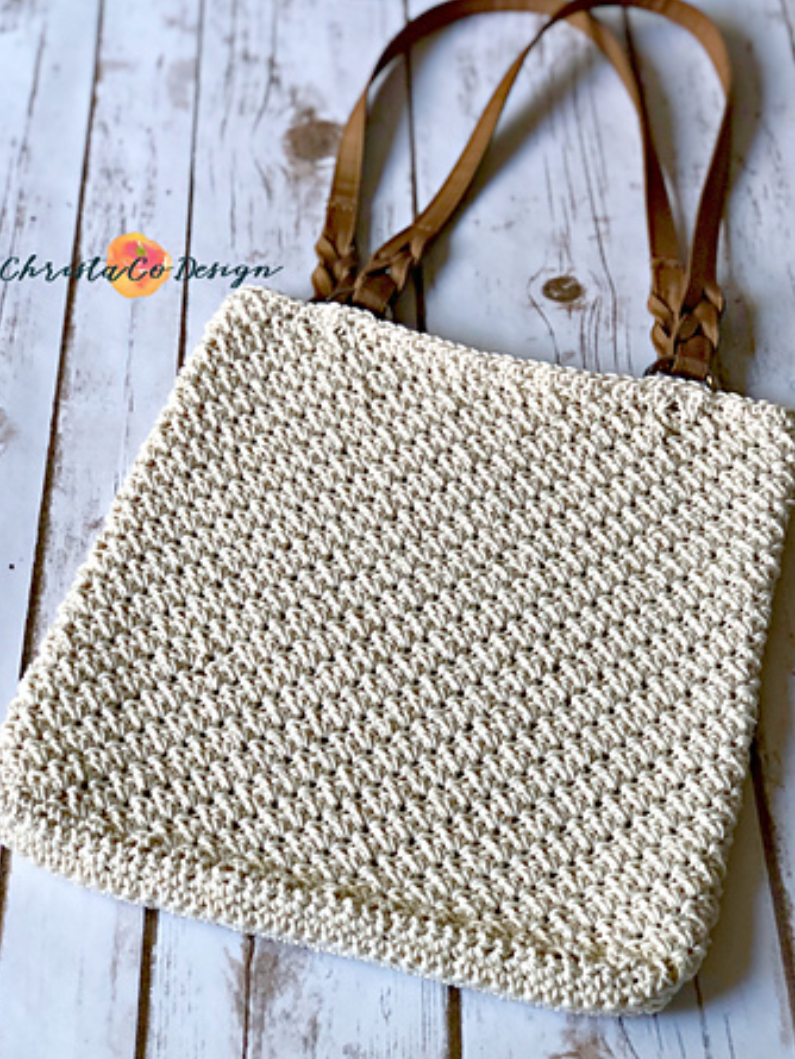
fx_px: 1959
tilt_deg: -50.9
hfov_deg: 22.9
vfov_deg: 30.3
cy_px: 512
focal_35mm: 64
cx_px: 418
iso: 250
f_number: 2.8
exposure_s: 1/60
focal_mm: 6.6
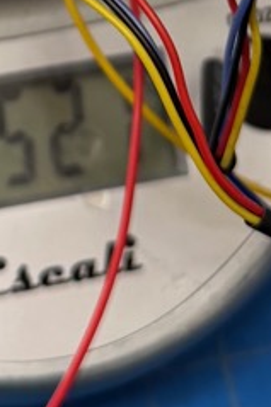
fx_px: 1888
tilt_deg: -63.9
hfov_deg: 8.2
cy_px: -354
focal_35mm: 167
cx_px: 10
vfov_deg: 11.3
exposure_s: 1/100
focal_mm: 6.76
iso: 125
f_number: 1.78
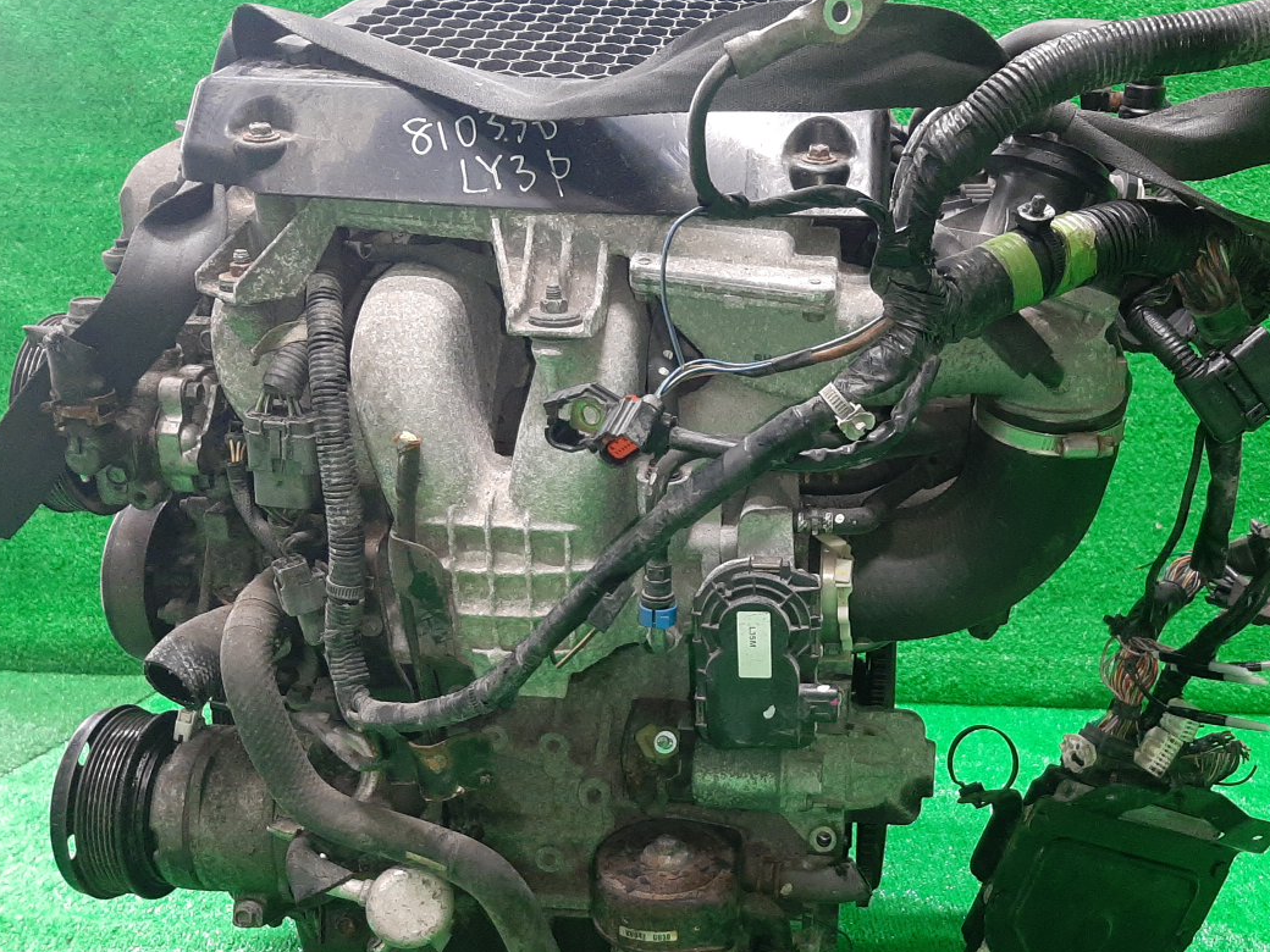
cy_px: 621
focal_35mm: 36
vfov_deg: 39.3
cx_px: 790
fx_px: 1321
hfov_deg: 50.9
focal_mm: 3.93
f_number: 1.7
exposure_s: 1/50
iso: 243
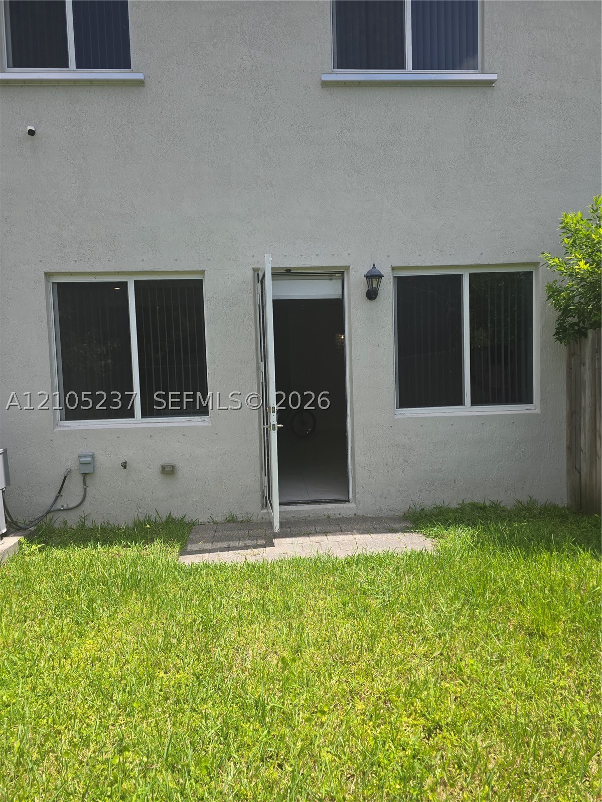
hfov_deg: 58.9
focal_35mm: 23
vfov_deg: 73.9
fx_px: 533
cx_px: 301
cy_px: 401
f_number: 1.7
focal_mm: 6.3
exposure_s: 1/536
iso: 12
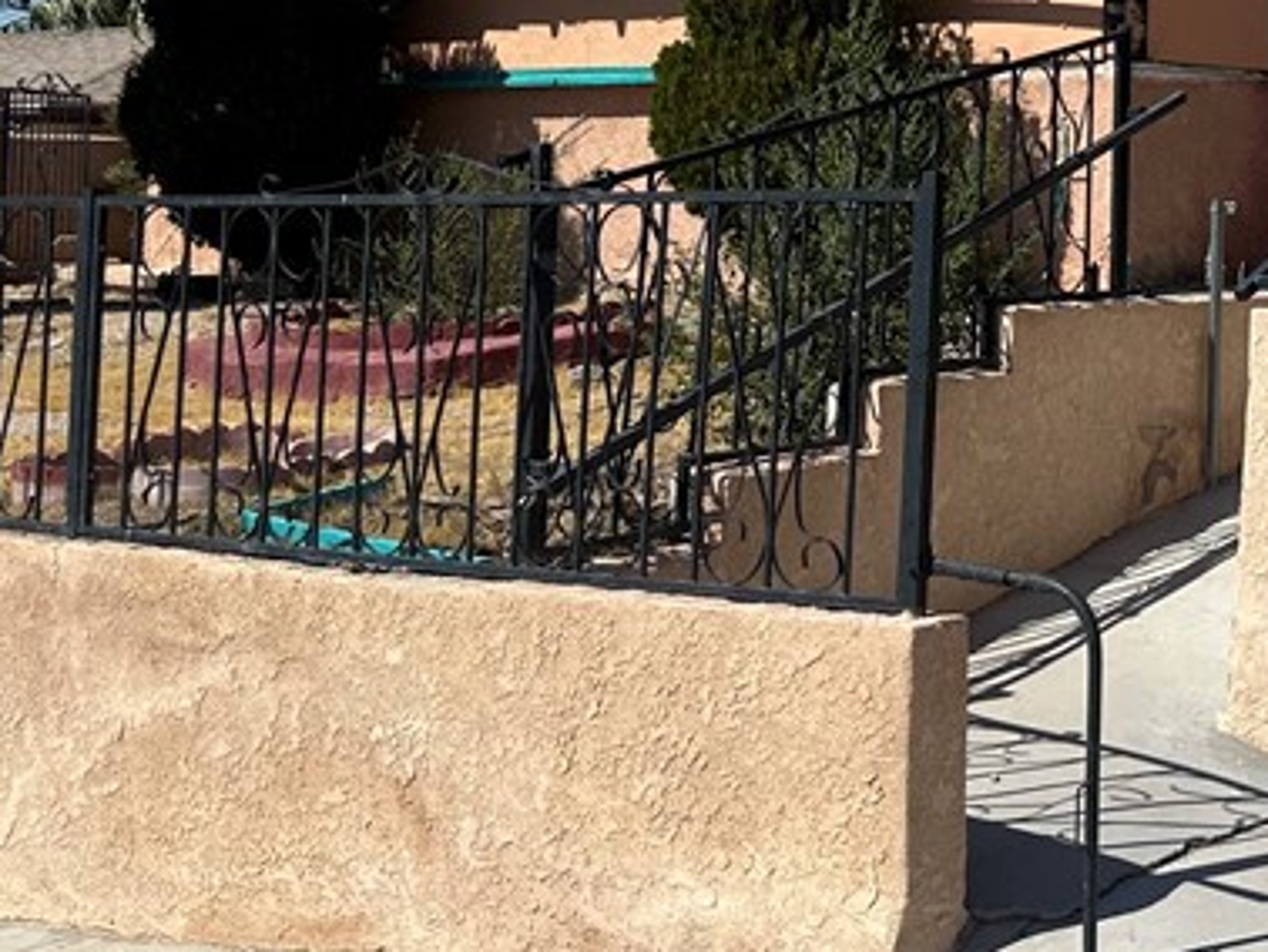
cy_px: 44
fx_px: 2382
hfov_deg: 27.2
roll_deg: -0.5
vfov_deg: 21.9
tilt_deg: +5.1
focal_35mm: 65
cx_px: 1409
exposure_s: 1/7576
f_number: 1.78
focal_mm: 6.86
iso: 80
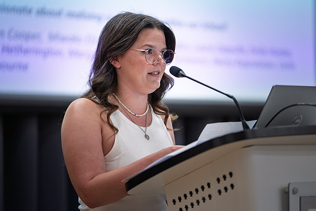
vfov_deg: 8.8
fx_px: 1376
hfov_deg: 13.1
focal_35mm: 157
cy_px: 89
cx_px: 183
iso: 2500
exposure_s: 1/250
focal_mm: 135
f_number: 2.8
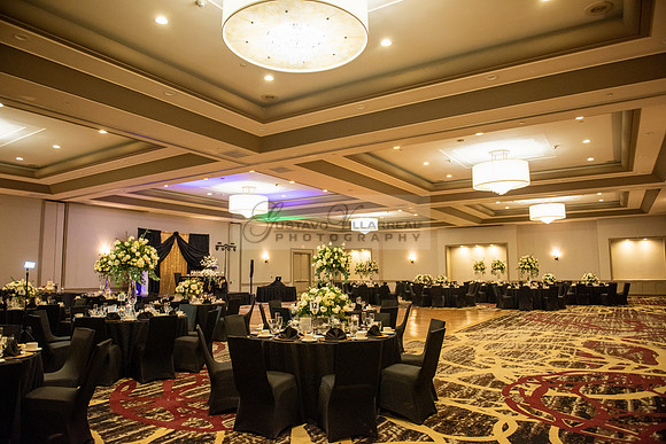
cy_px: 222
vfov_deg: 53.2
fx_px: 444
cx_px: 333
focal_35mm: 24
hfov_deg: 73.7
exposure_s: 1/125
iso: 1600
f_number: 2.8
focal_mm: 24
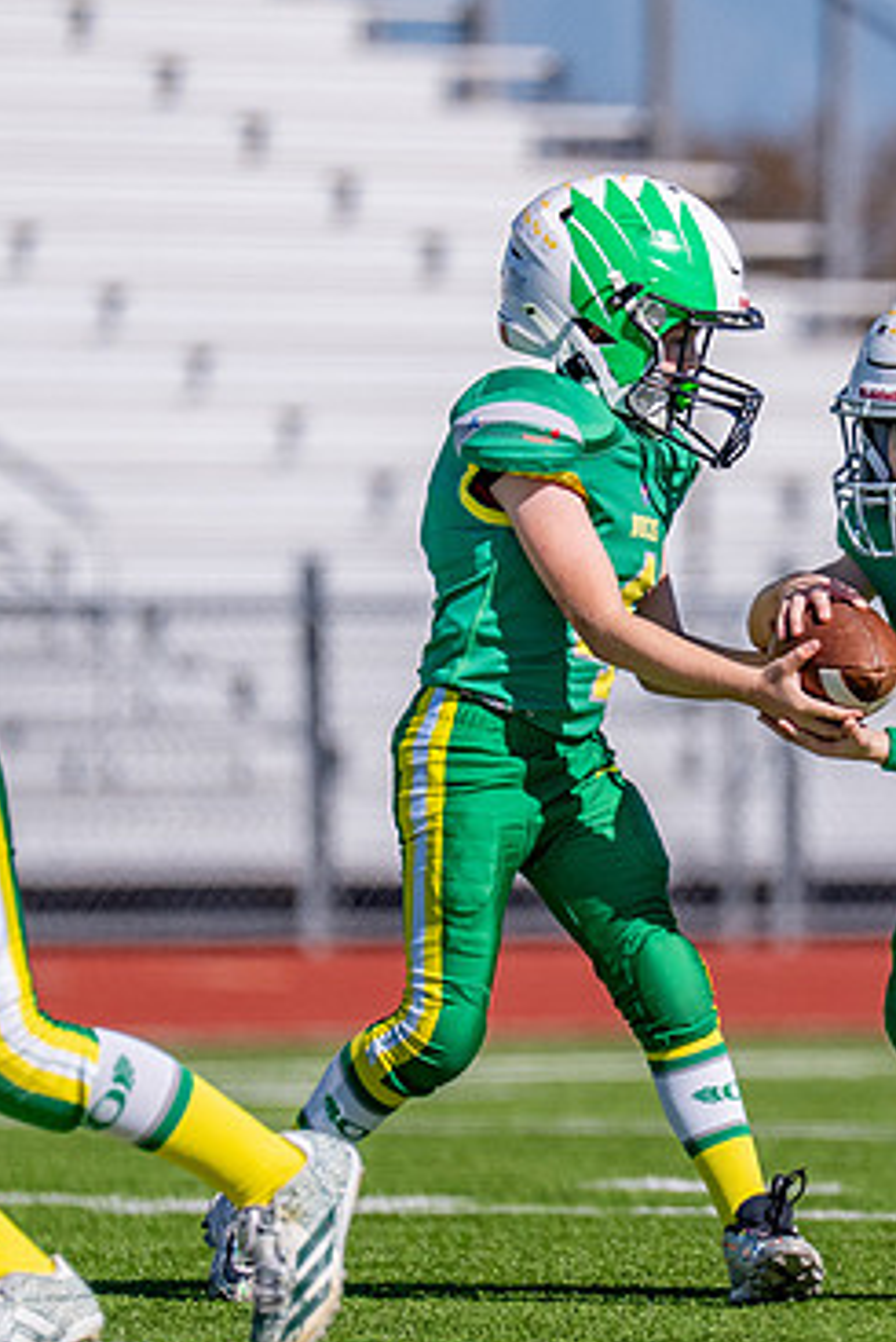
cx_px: 868
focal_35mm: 590
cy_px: 763
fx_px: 22004
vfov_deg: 3.5
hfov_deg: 2.3
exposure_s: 1/8000
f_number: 2.8
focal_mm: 200
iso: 250
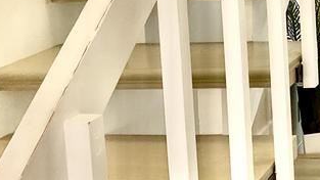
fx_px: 730
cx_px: 424
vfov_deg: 13.6
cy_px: -48
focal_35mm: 86
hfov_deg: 22.1
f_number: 1.8
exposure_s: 1/60
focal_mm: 3
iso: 64
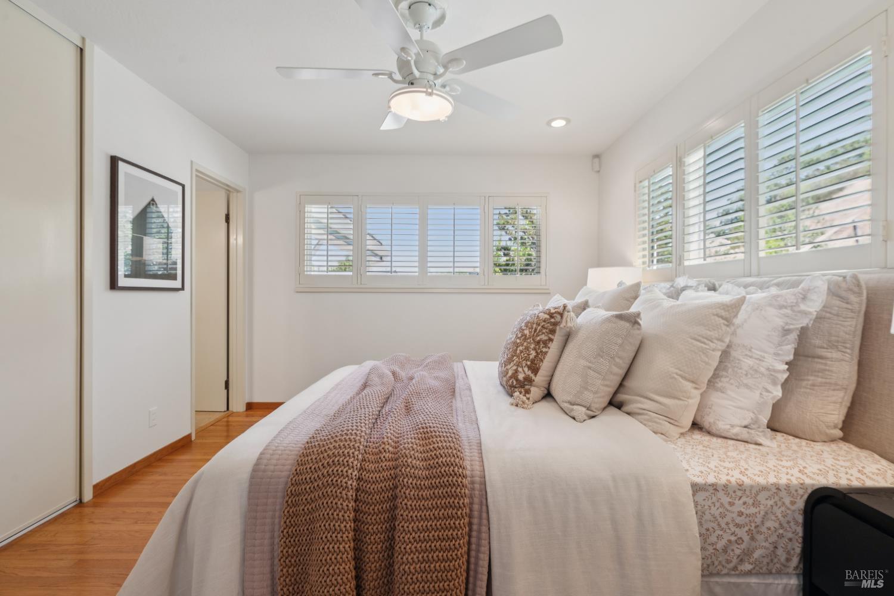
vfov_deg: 73.7
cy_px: 298
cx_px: 447
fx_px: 397
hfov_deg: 96.7
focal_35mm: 16
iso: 400
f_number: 8
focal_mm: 16
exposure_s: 1/25
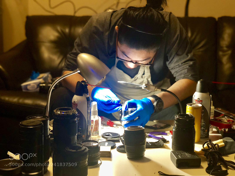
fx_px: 353
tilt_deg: -10.2
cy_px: 88
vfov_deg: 28.0
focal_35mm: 52
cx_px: 118
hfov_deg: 36.8
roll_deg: -2.4
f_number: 2.4
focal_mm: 6
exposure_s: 1/30
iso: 125
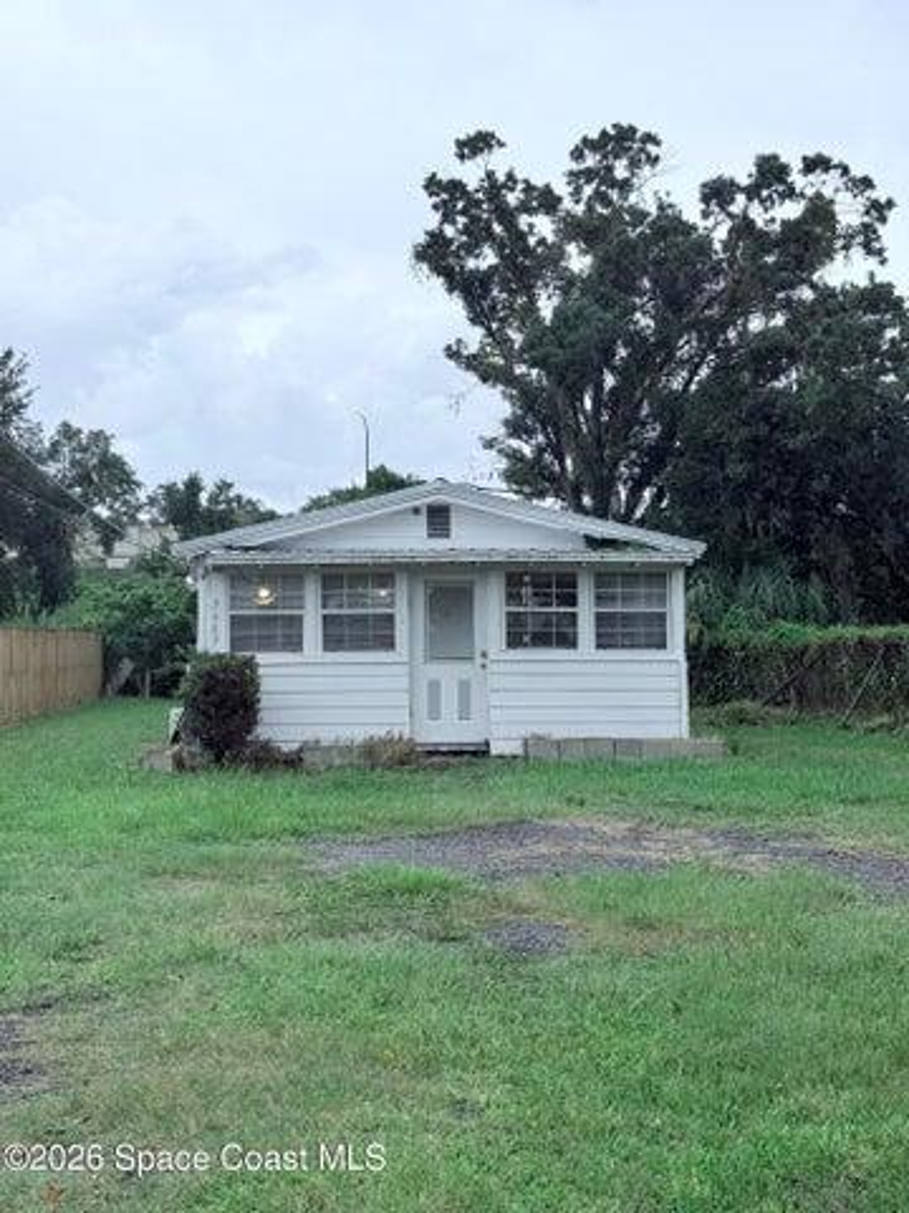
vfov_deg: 39.7
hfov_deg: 30.3
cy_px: 606
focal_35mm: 48
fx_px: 1681
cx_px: 454
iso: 64
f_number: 1.78
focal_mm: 6.76
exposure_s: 1/1167
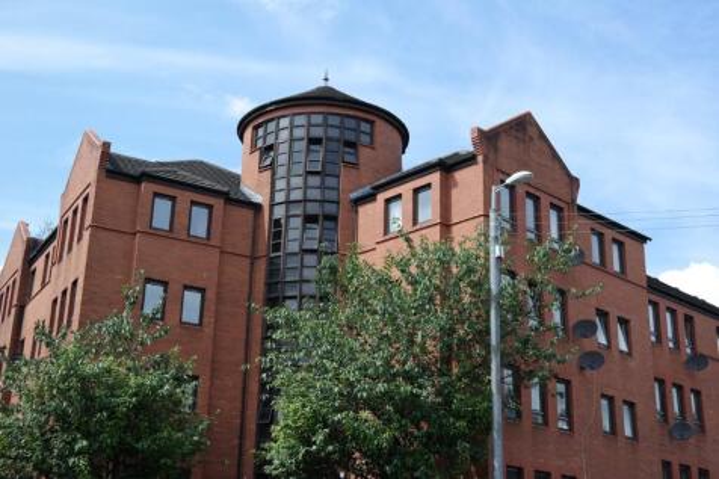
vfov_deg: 29.2
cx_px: 360
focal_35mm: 46
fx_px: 918
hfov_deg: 42.8
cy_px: 240
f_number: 5.6
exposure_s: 1/200
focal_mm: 30
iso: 100
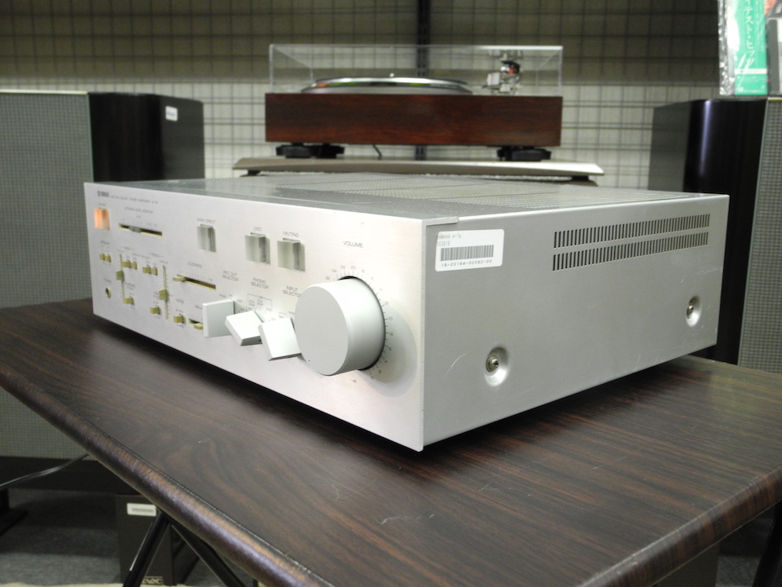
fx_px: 791
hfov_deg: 52.6
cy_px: 294
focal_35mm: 35
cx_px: 391
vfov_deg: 40.7
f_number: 3.2
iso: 400
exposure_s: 1/29.3
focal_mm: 7.4
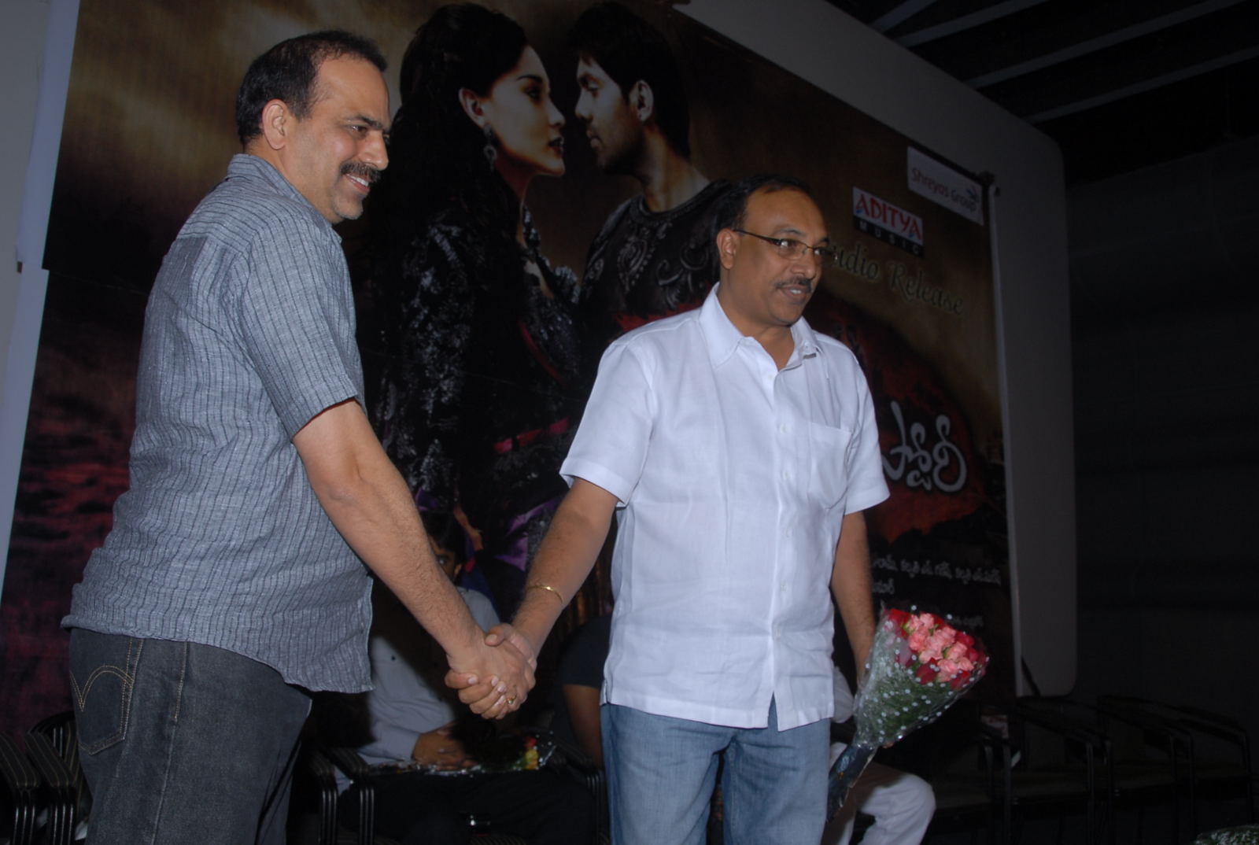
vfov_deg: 40.1
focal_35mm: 33
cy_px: 422
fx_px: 1156
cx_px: 630
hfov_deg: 57.1
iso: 200
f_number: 8
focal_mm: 22
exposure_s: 1/125
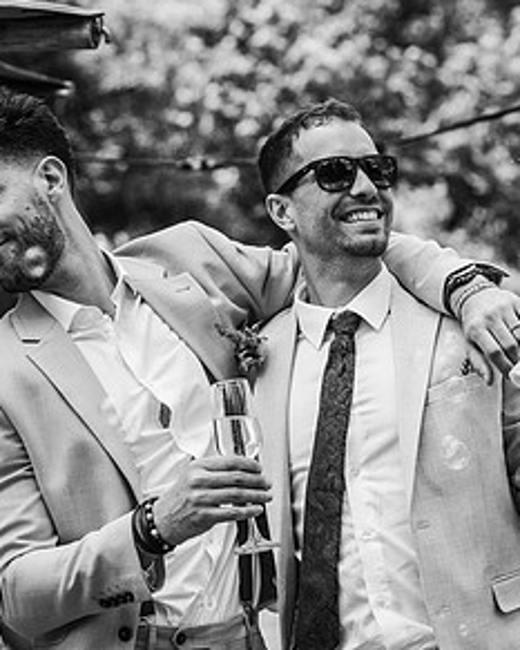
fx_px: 3057
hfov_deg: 9.7
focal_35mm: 159
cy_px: 366
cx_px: 248
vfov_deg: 12.1
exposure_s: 1/640
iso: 100
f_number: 4
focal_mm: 85
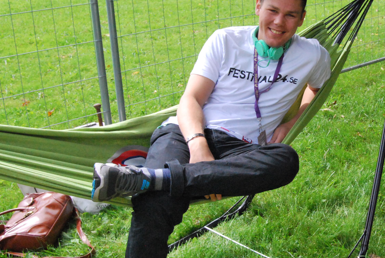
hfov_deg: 33.9
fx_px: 610
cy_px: 139
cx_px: 310
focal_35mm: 57
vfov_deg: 23.8
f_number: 13
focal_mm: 22
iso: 1600
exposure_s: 1/640
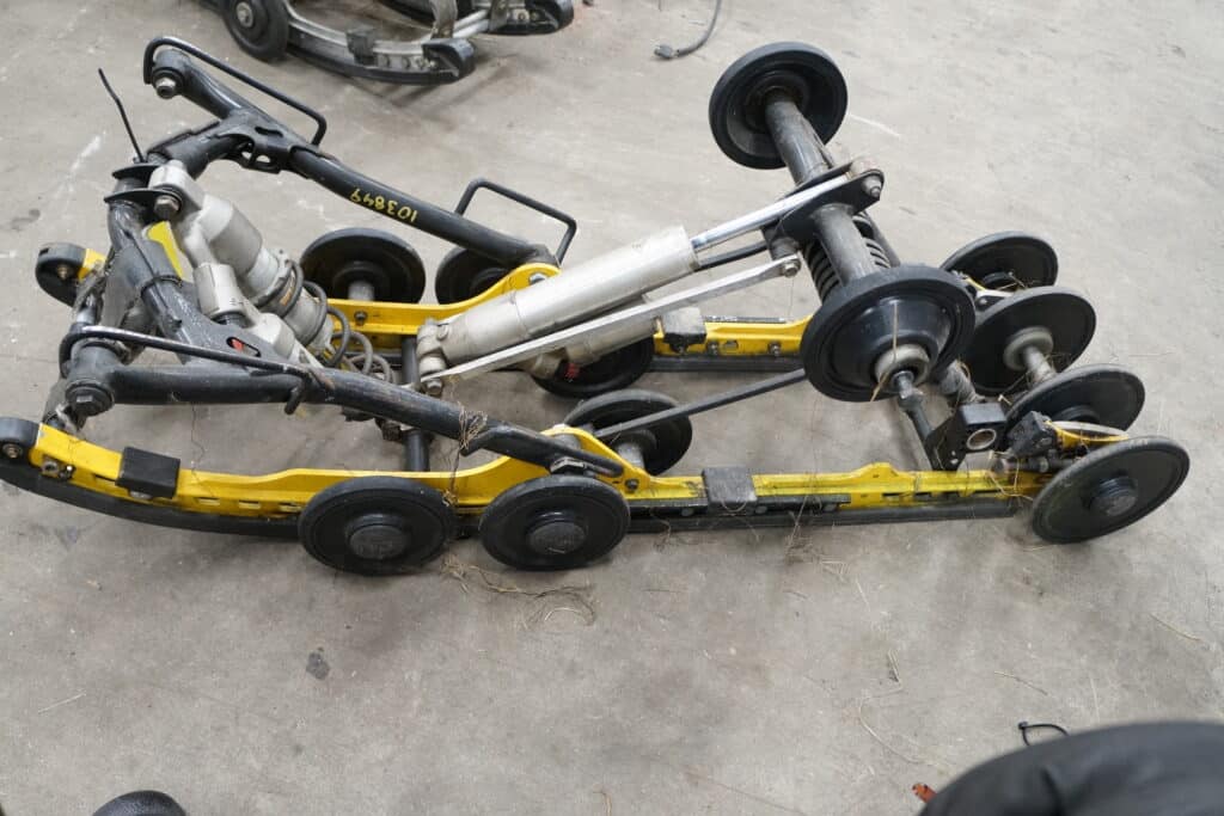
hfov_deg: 67.4
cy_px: 408
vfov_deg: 47.9
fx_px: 918
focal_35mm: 27
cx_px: 612
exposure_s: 1/60
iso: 1250
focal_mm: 18
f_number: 3.5
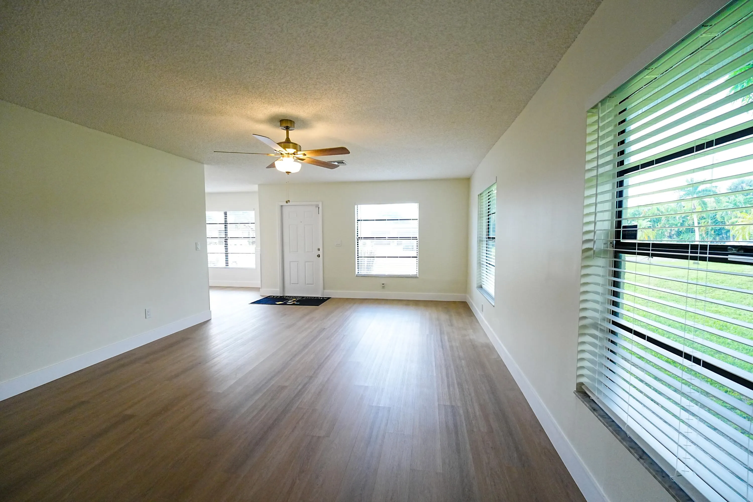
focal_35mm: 14
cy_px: 251
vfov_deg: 81.2
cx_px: 376
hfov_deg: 104.3
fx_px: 293
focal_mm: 14
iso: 2500
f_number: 7.1
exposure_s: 1/160
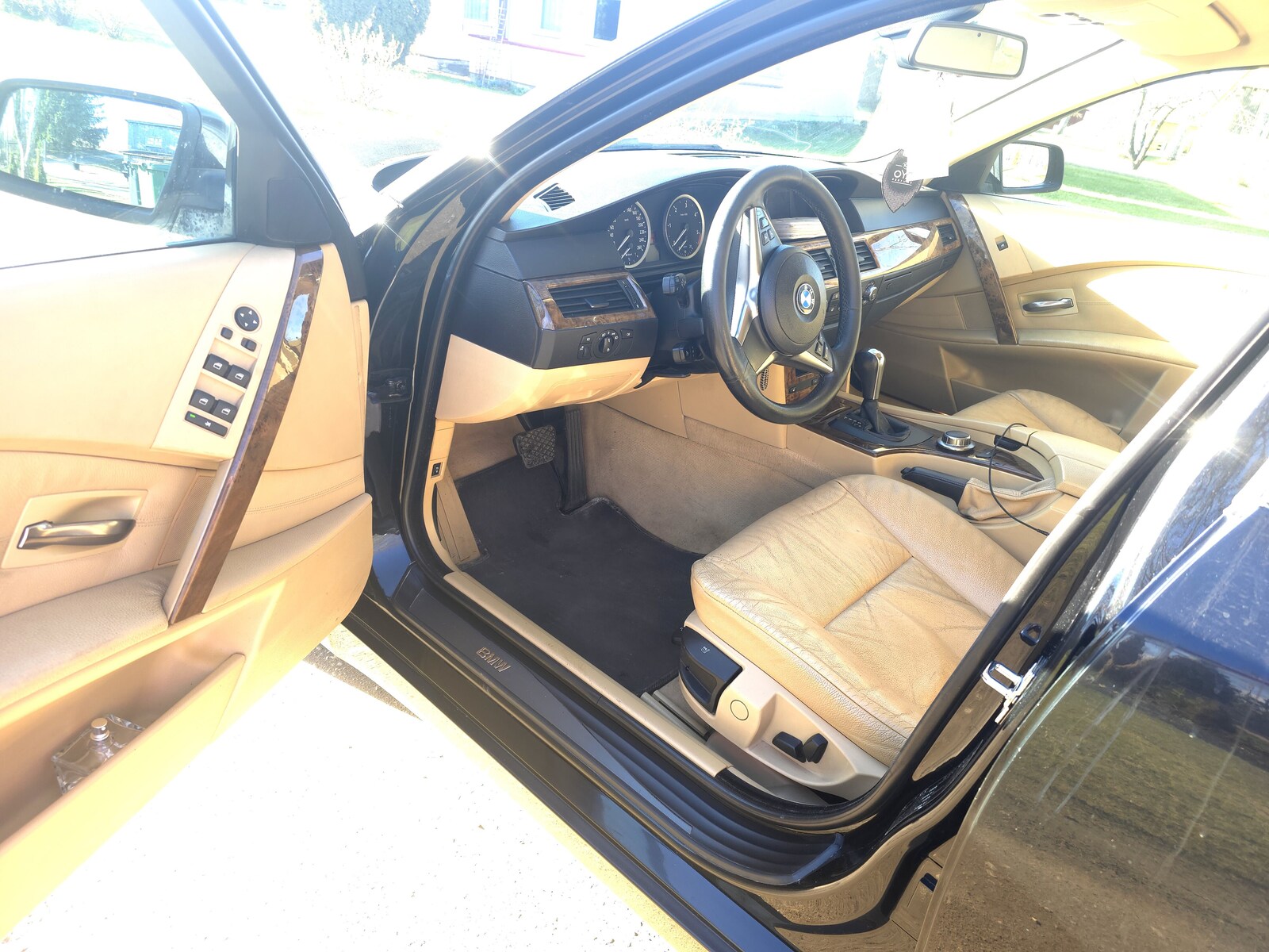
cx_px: 634
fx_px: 843
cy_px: 476
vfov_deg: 58.9
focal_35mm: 23
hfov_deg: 73.9
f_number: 1.7
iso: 32
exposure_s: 1/50
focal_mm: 6.3
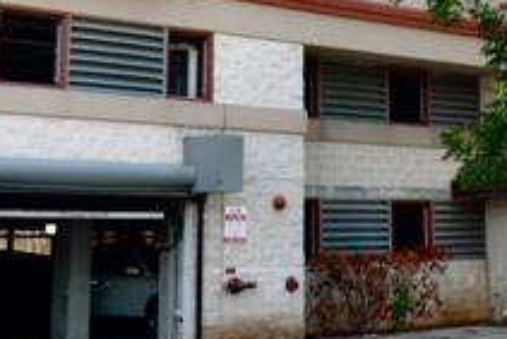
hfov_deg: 23.9
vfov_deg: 15.5
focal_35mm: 82
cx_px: 473
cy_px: -150
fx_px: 1156
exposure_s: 1/125
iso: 100
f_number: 5.6
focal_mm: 18
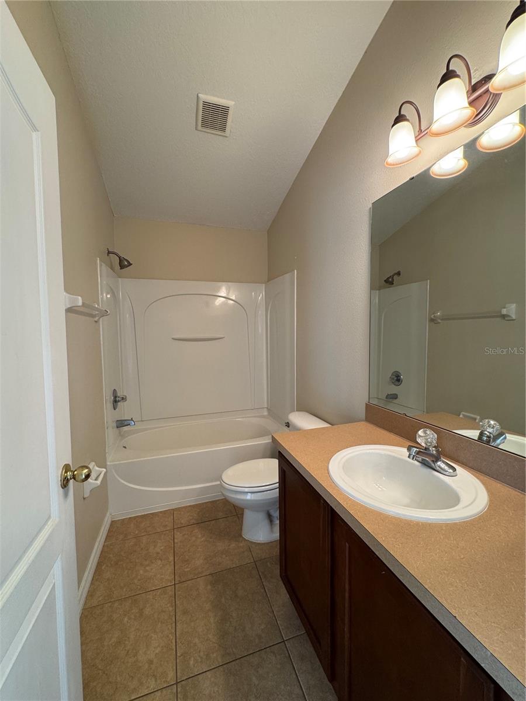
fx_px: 284
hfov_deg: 85.7
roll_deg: +1.2
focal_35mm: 14
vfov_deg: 102.1
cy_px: 350
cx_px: 263
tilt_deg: -3.4
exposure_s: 1/60
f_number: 2.2
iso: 200
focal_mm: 2.22
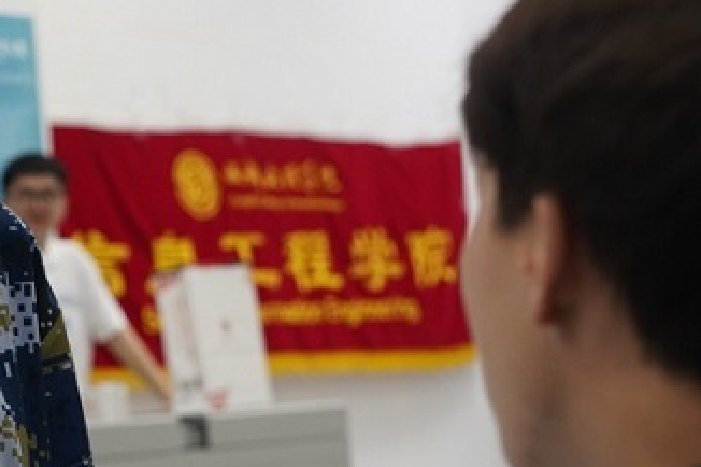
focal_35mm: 118
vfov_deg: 11.6
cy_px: 275
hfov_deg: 17.0
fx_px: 2296
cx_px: 37
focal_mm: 55
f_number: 4
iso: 3200
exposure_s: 1/100
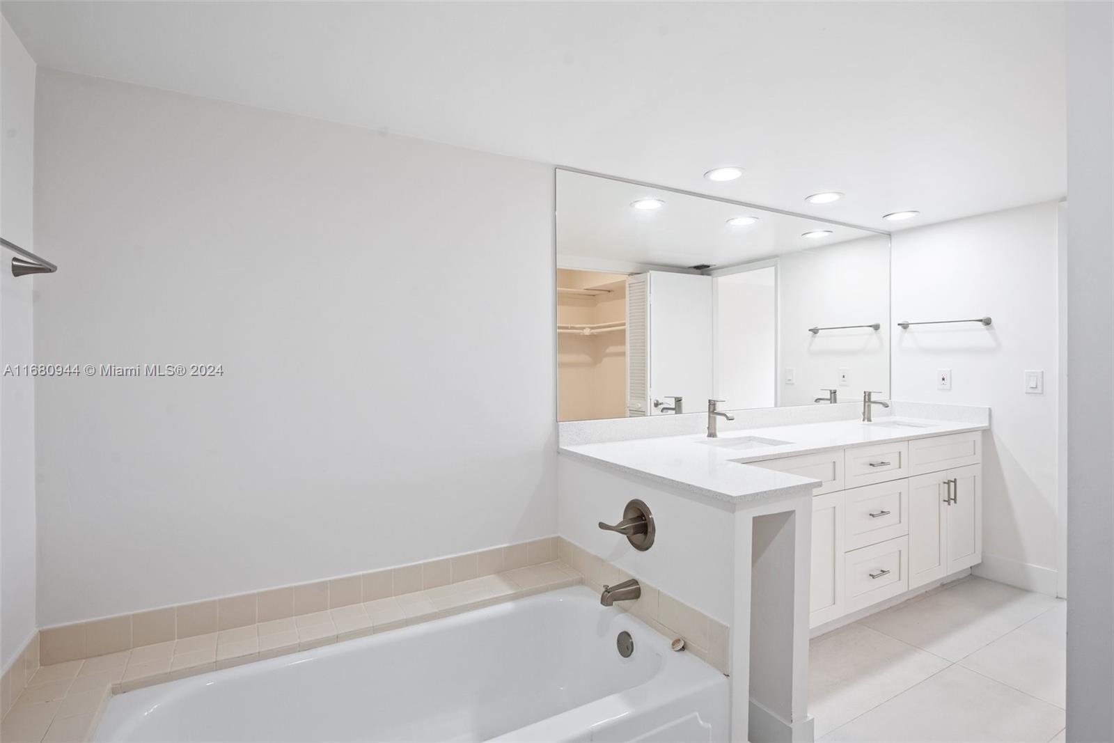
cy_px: 372
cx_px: 557
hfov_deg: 90.0
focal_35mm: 18
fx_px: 557
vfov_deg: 67.4
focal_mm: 18
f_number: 8
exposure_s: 1/20
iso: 720
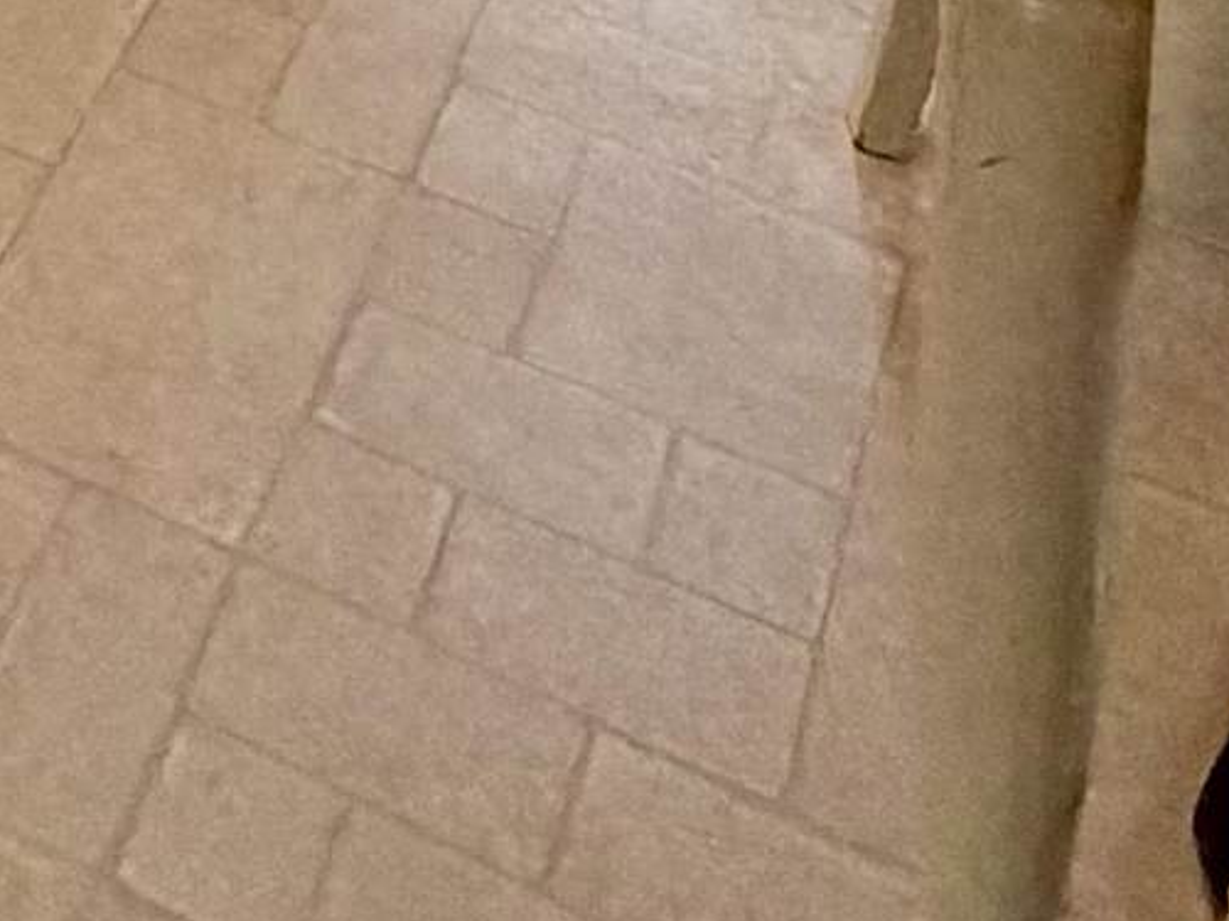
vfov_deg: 11.1
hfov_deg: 21.7
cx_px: -81
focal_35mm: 86
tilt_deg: -7.7
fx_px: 3053
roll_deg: -1.7
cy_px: -1817
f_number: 2.2
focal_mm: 2.22
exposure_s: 1/60
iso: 400
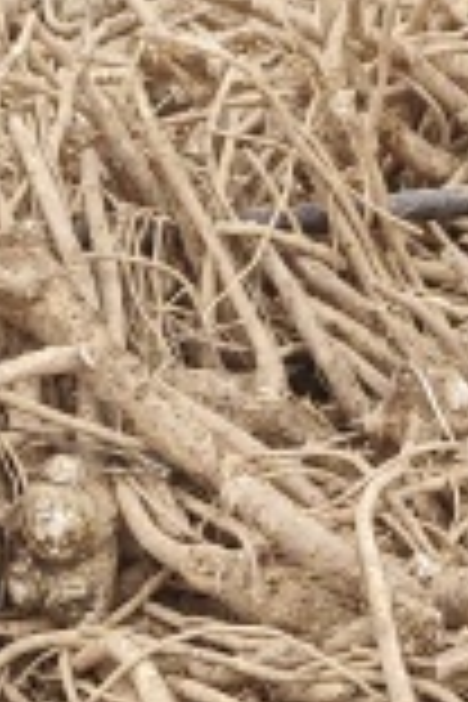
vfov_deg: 11.8
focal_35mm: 164
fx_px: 3198
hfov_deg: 8.4
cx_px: 202
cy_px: 1163
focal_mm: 5.43
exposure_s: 1/857
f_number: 1.8
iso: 200
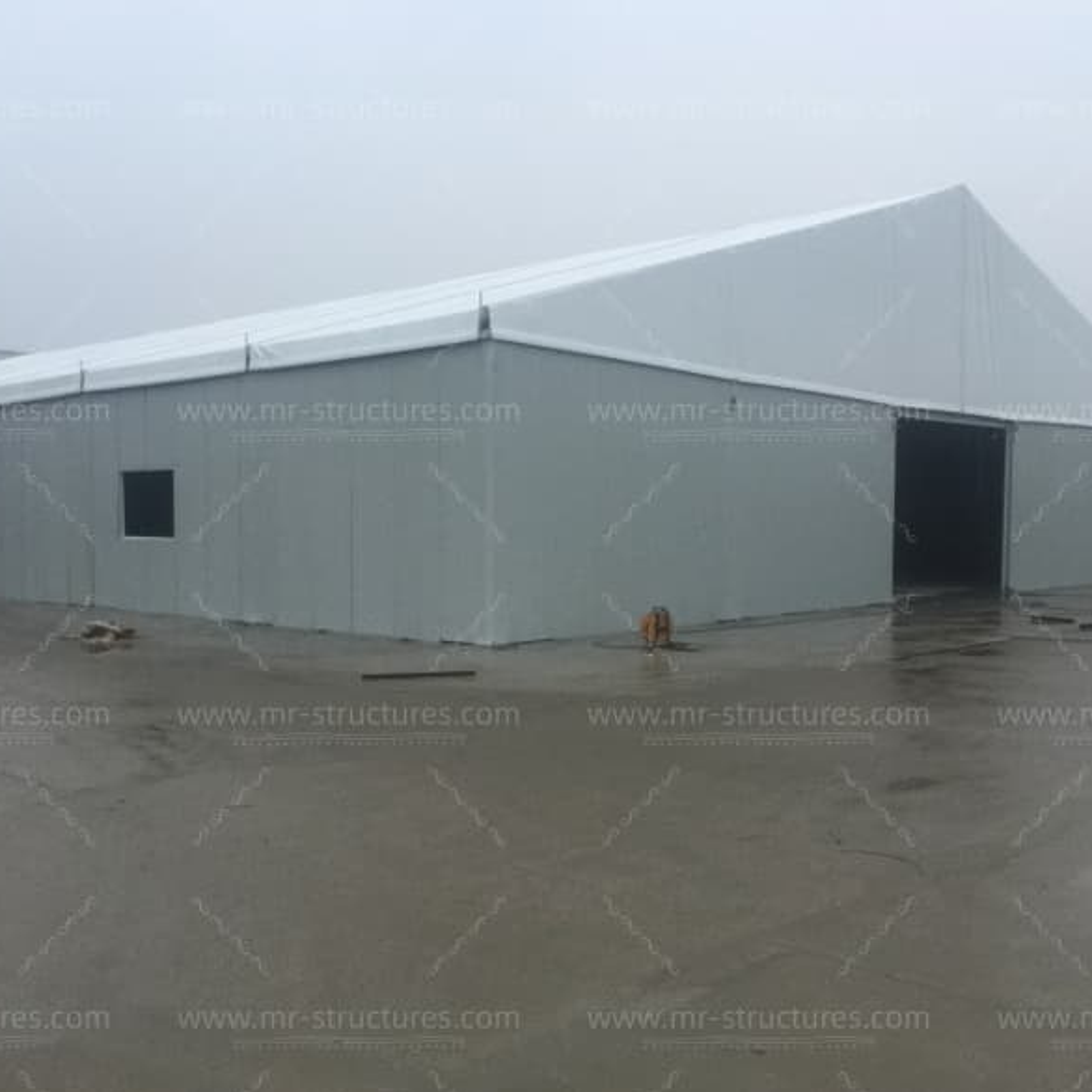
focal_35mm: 35
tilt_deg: -0.4
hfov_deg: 47.2
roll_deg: -0.8
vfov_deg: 47.2
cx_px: 512
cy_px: 544
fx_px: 1249
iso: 100
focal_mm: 4.15
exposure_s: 1/10
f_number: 2.2
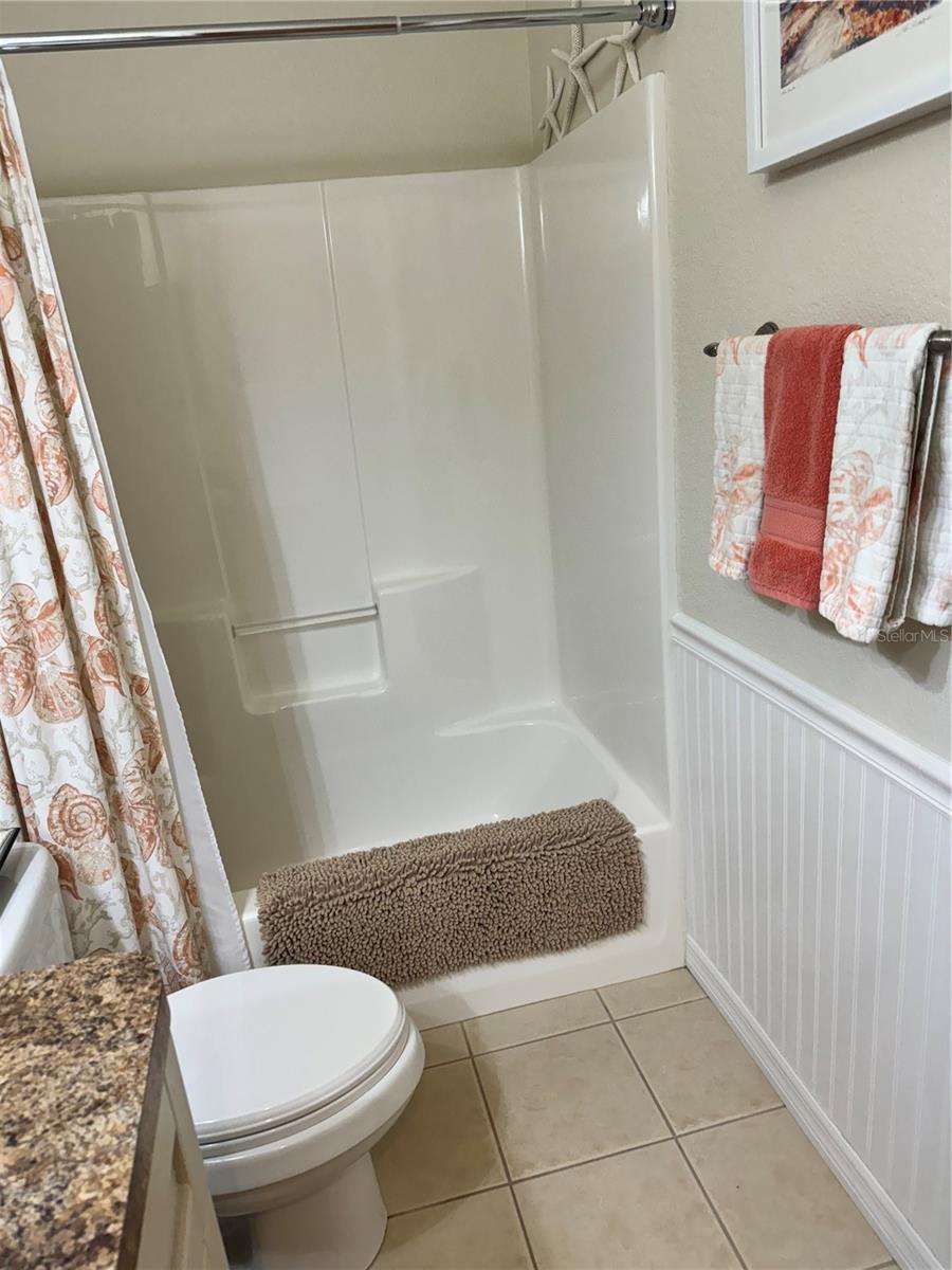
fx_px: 880
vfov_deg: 71.6
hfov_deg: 56.8
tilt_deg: -17.8
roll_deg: +8.1
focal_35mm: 24
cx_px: 476
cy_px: 635
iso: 200
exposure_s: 1/120
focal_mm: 6.76
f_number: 1.78
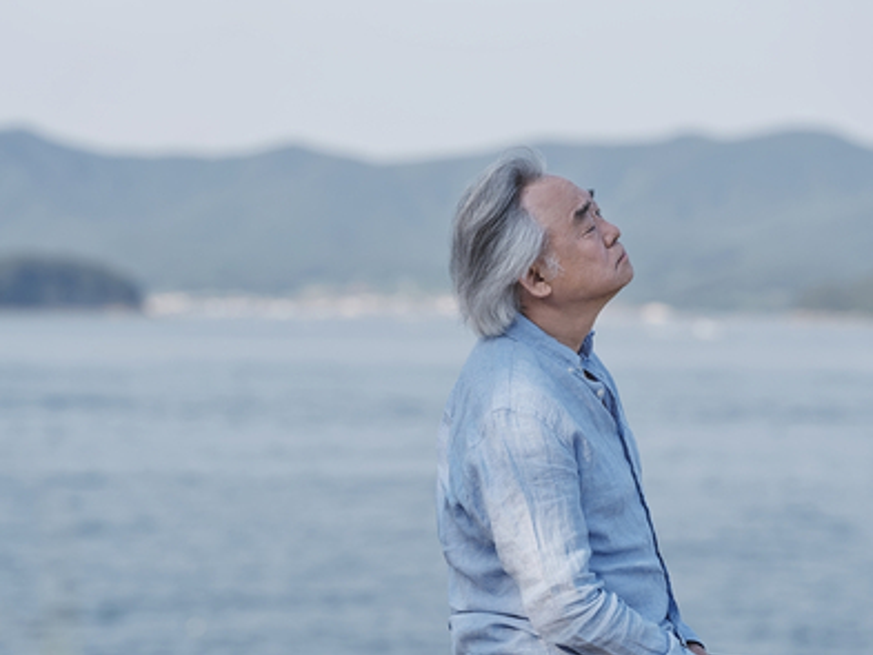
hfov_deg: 15.9
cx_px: 398
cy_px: 331
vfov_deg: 12.0
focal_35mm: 124
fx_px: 3128
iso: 200
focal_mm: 110
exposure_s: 1/1300
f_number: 3.2
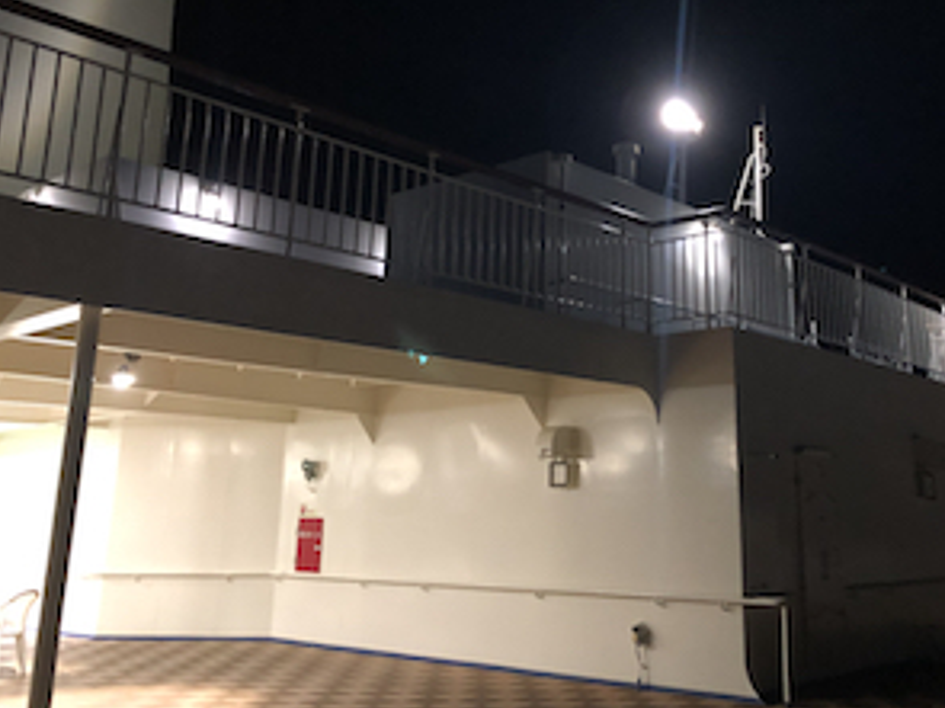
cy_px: 247
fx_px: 1037
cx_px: 561
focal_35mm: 38
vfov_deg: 37.4
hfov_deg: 48.7
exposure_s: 1/8
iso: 80
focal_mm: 4
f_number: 1.8
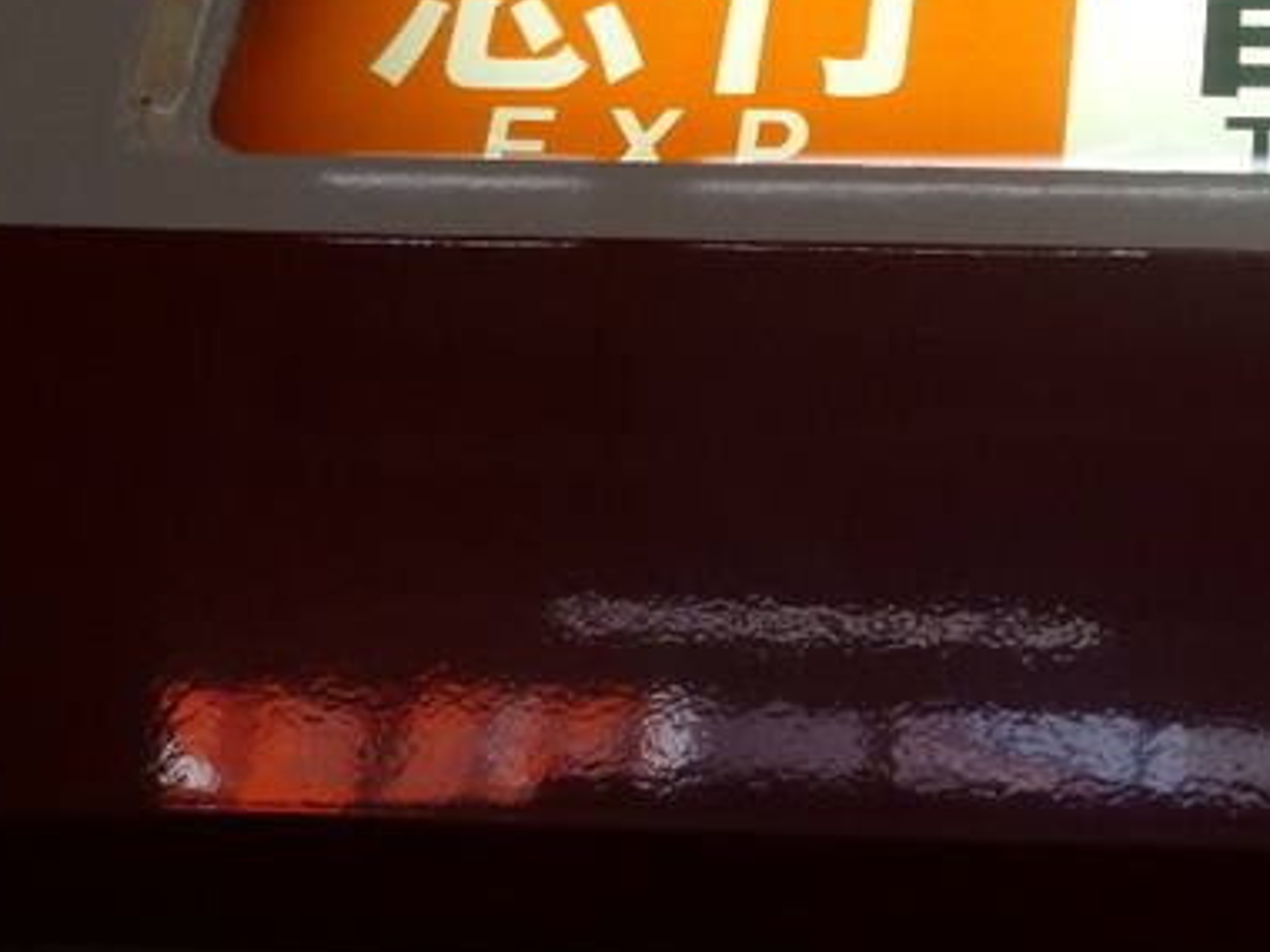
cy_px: 47
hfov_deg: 30.3
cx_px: 1290
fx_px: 2165
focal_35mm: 59
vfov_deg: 23.9
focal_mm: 5
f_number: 3.1
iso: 125
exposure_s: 1/60
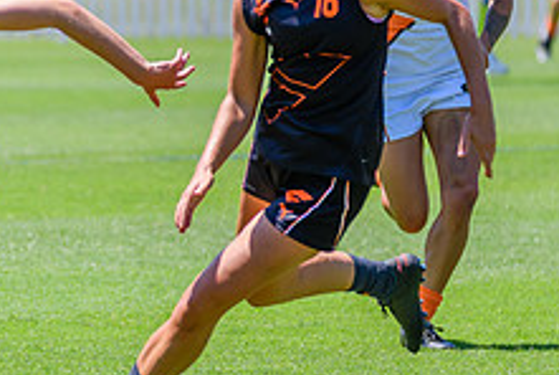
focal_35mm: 1512
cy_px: 181
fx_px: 23509
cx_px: 1
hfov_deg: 1.4
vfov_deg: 0.9
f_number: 7.1
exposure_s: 1/2000
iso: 800
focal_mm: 450
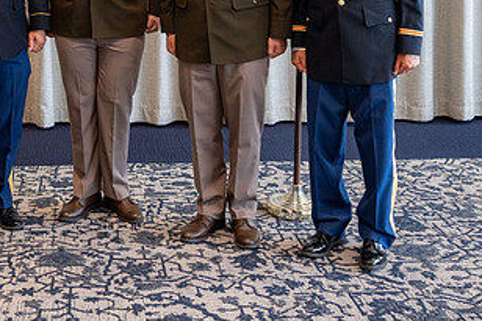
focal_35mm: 59
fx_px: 789
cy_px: -30
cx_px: 99
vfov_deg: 21.8
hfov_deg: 33.0
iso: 500
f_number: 4
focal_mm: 26.5
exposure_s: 1/125
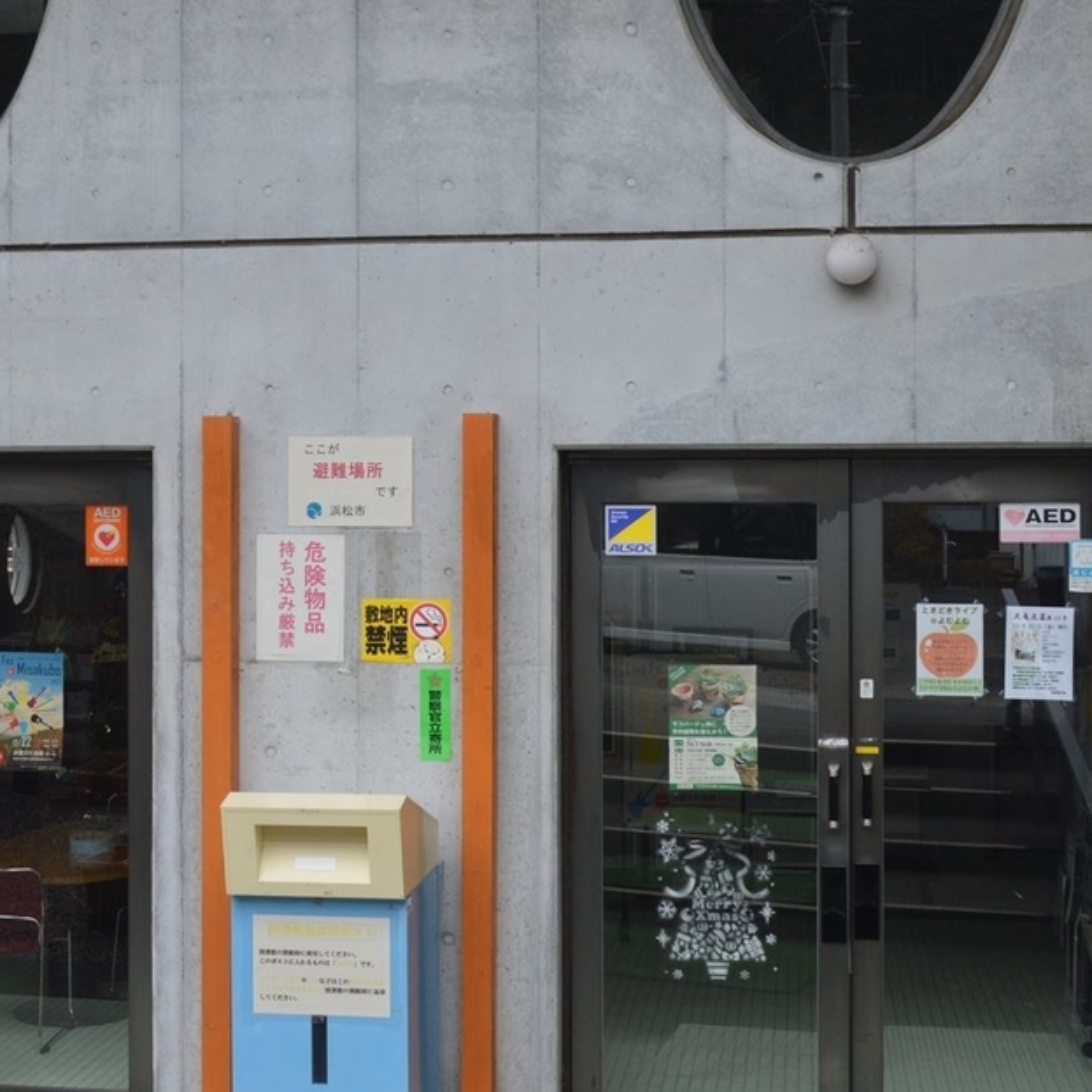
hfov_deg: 31.4
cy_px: 521
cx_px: 352
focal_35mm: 54
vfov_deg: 31.6
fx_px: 1927
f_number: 6.3
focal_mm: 22
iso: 400
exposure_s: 1/160
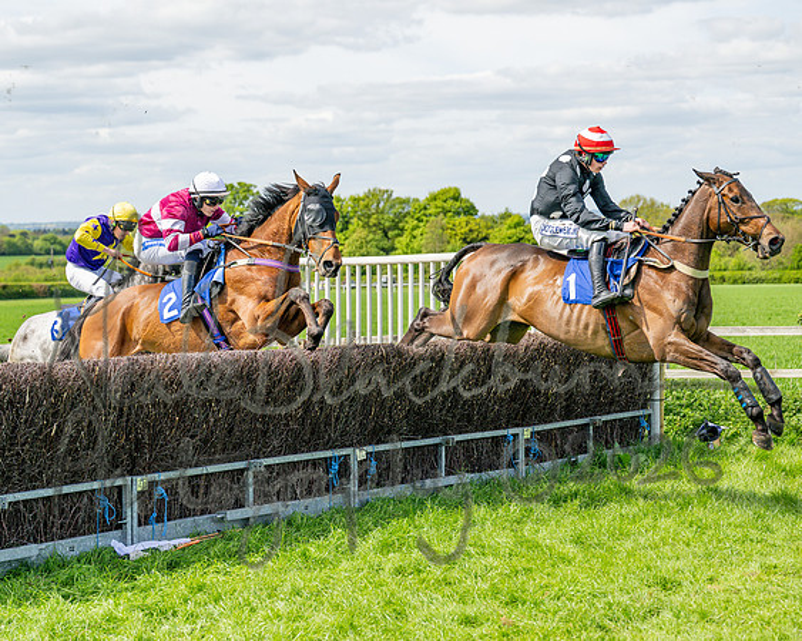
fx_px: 1928
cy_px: 327
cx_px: 318
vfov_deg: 18.9
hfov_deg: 23.5
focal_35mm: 81
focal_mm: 70
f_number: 4
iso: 400
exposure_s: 1/3200
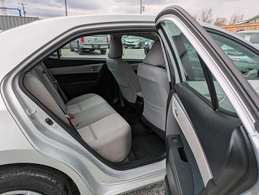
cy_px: 98
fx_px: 187
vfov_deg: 54.9
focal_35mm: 25
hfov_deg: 69.4
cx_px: 130
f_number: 1.89
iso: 39
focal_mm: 5.43
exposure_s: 1/836
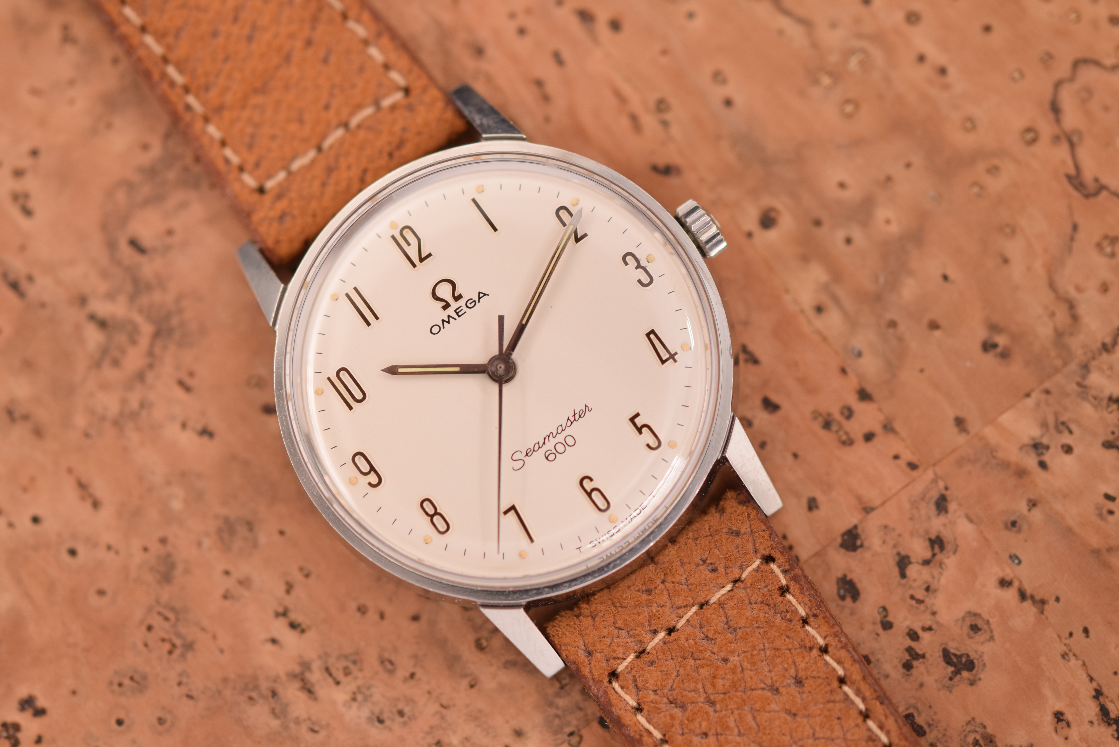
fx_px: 2798
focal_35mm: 90
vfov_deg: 15.2
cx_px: 560
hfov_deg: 22.6
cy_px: 374
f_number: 3.5
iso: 500
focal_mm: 60
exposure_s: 1/640
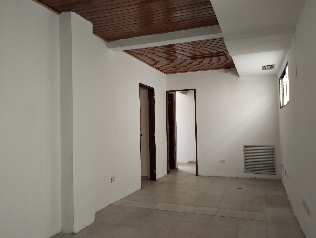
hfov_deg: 63.4
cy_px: 119
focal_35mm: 28
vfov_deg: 49.9
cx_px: 158
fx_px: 256
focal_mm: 4.27
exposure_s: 1/24
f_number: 1.8
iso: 859
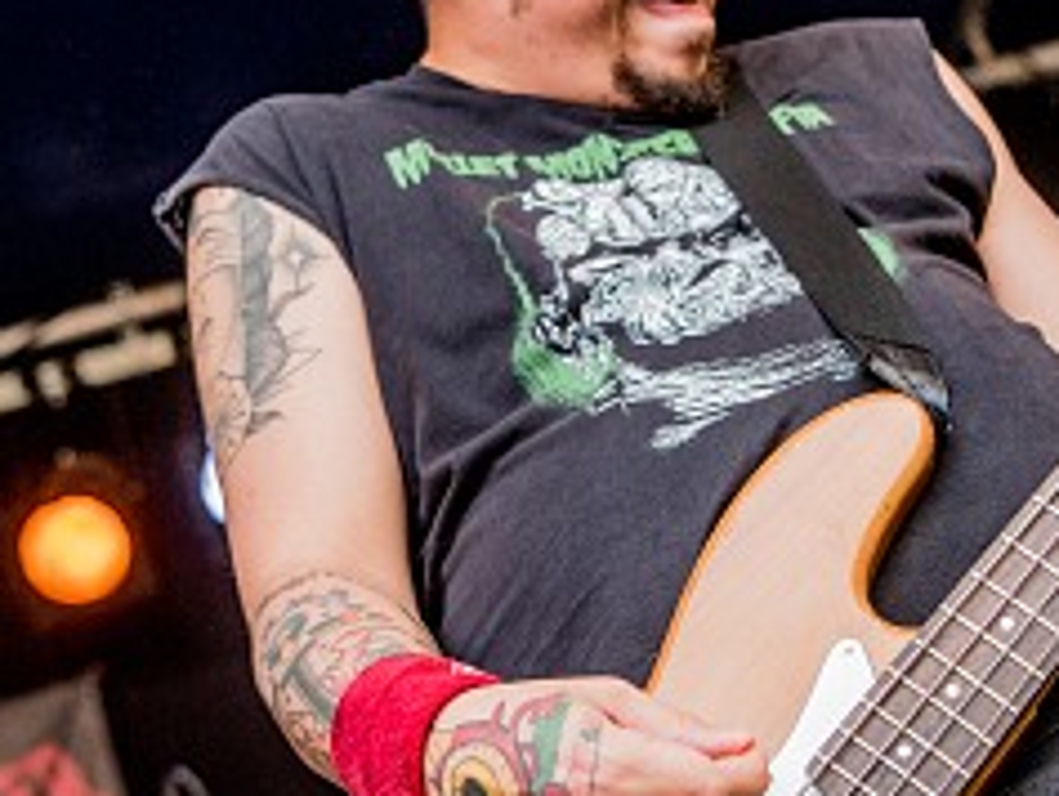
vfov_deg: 13.3
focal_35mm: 111
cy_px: 525
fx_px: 3398
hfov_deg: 17.7
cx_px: 465
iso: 500
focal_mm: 38
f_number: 2.8
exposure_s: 1/250
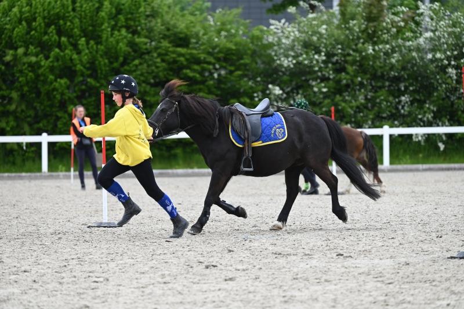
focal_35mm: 185
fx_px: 2382
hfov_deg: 11.1
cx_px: 232
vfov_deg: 7.4
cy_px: 154
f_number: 5
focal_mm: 185
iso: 560
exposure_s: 1/1250
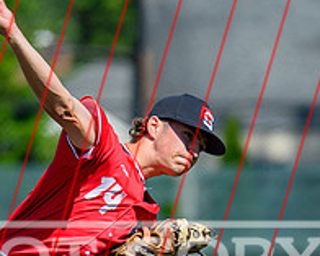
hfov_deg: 2.5
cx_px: 138
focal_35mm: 785
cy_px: 301
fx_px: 7438
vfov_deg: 2.0
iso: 250
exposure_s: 1/3200
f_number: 2.8
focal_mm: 200
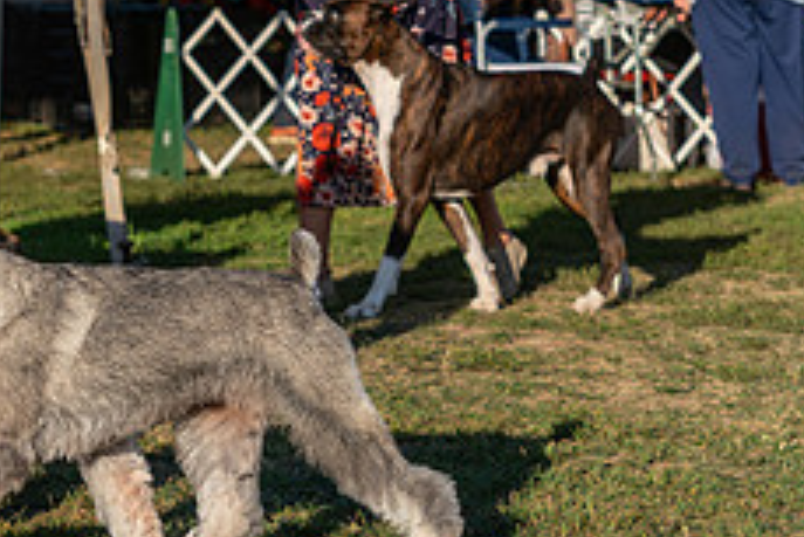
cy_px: 61
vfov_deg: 7.5
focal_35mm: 182
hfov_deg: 11.1
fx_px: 4067
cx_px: -176
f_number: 4.5
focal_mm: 72
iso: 125
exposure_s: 1/1250
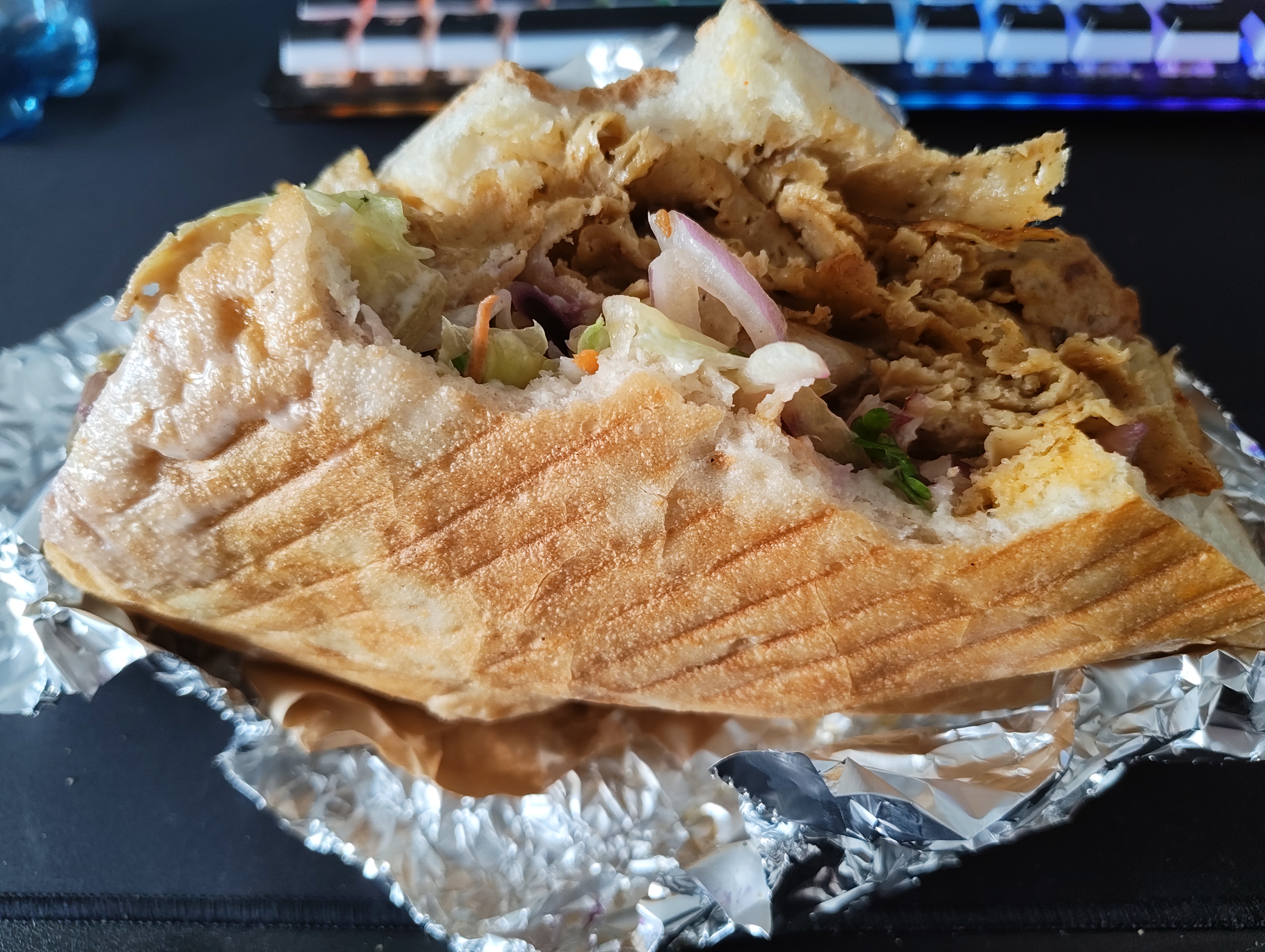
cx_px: 632
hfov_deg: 71.5
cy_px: 476
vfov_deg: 56.9
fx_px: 878
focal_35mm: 24
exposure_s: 1/33.3
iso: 286
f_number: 1.88
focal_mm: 5.56
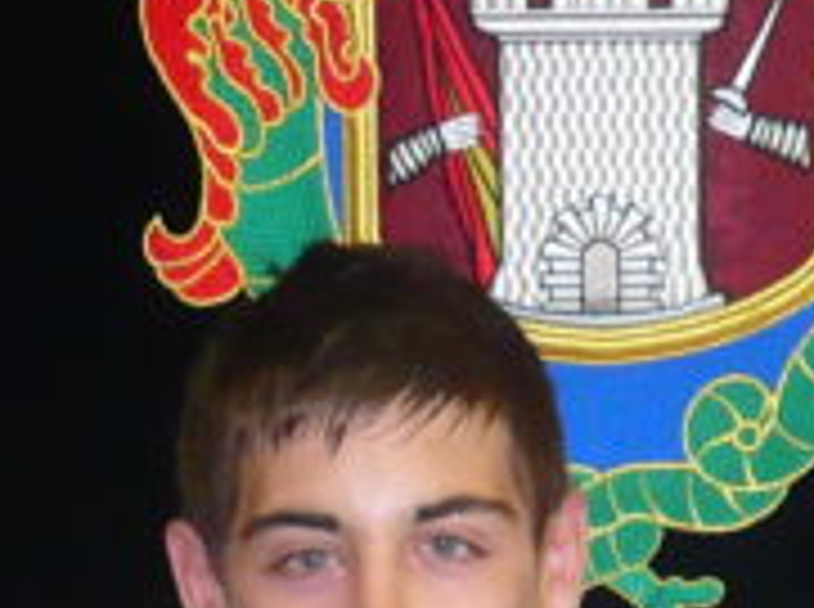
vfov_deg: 7.7
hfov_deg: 10.7
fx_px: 4365
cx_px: 468
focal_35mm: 186
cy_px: 1085
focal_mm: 5.8
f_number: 2.8
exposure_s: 1/30
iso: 200
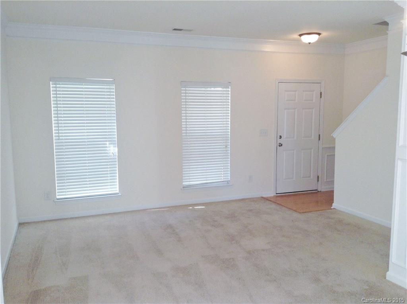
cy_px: 152
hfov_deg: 55.4
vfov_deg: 42.8
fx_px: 387
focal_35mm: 33
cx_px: 204
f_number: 2.4
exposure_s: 1/33
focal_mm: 3.3
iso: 32
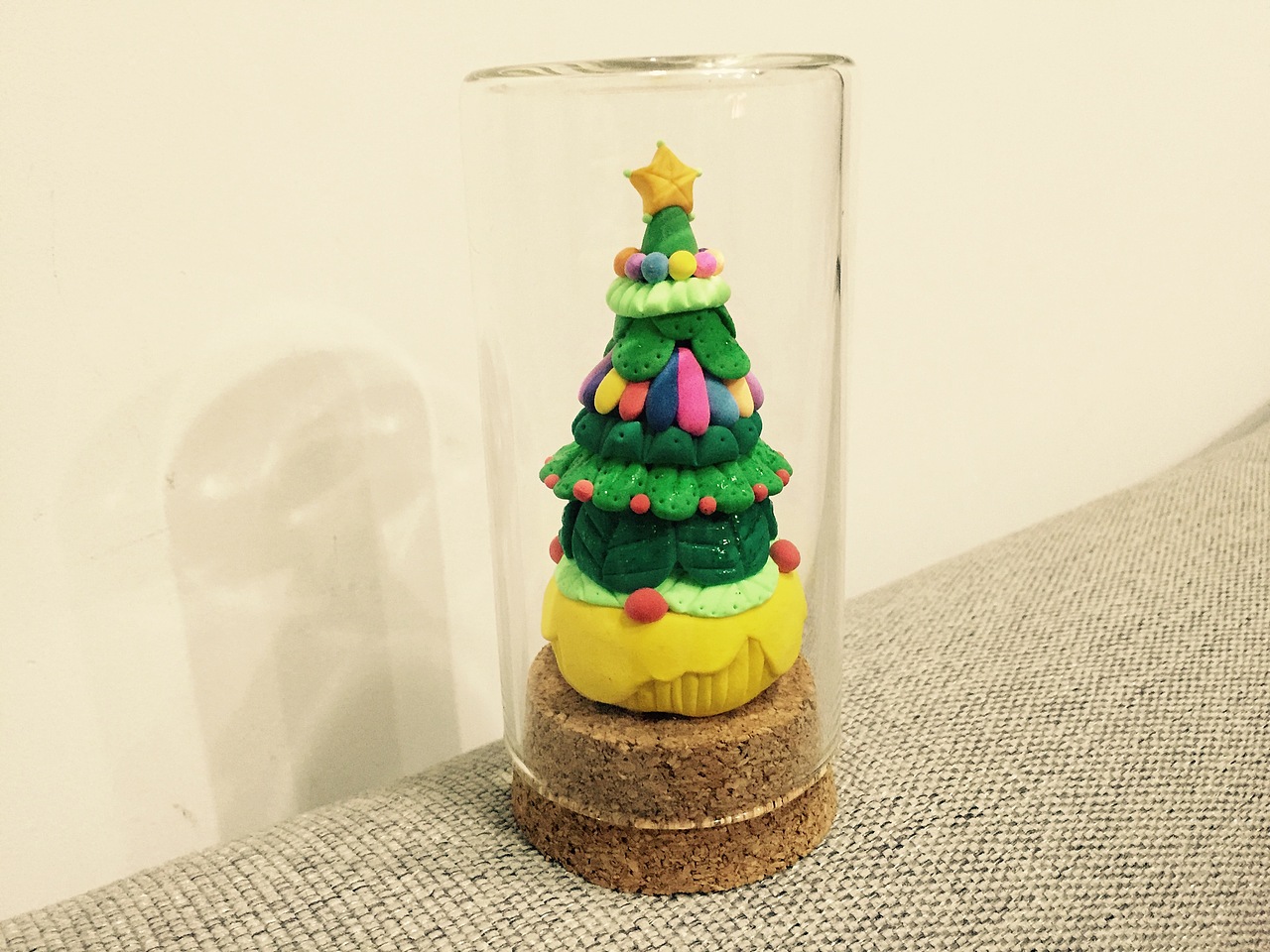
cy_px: 476
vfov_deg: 48.2
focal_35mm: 29
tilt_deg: -17.3
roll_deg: +2.6
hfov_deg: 61.7
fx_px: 1064
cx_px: 635
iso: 250
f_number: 2.2
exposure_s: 1/20
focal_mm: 4.15
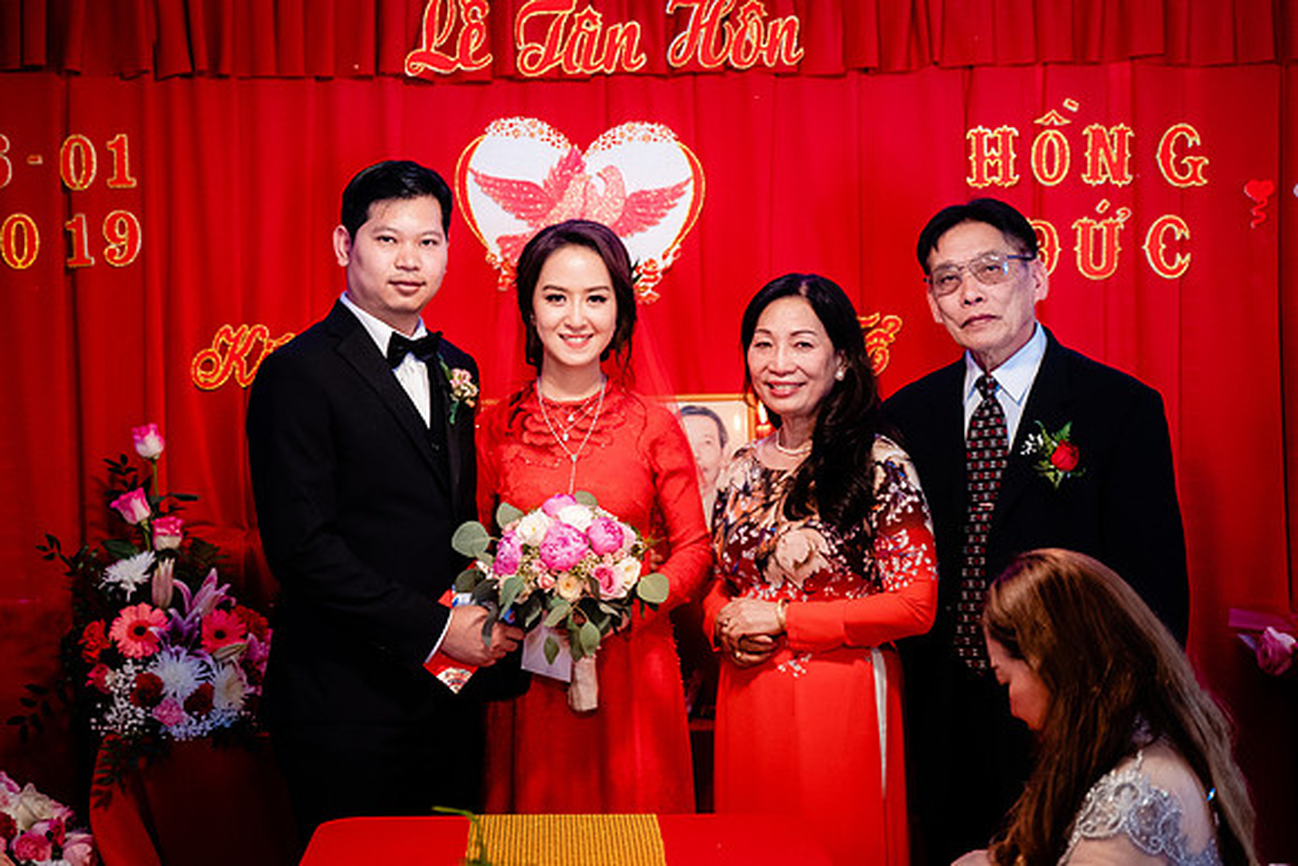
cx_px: 574
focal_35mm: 74
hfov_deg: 27.4
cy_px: 435
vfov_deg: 18.5
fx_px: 2656
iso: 3200
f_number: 2.8
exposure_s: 1/160
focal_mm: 66
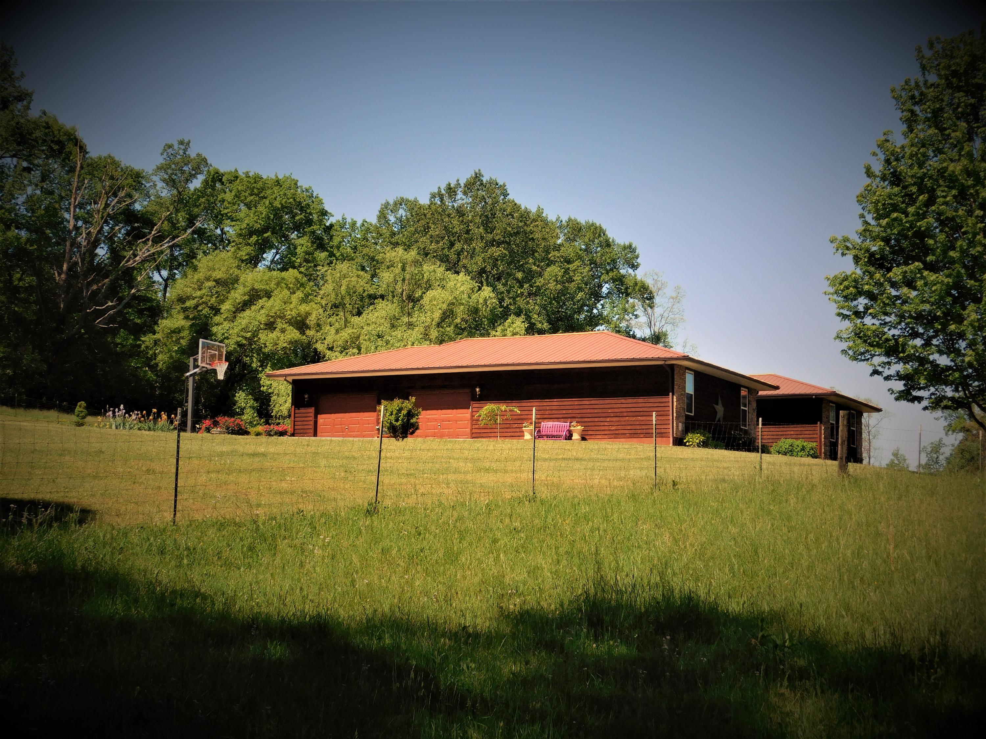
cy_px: 370
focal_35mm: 59
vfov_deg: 24.8
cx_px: 493
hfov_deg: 32.7
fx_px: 1681
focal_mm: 10.4
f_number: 4
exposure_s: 1/800
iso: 125
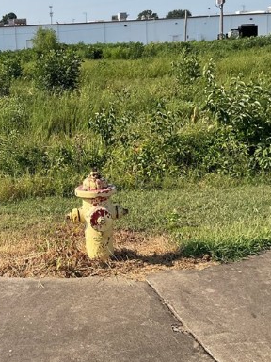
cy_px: 130
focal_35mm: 58
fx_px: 605
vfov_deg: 33.0
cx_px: 48
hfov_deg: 24.8
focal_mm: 3
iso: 16
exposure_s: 1/1984
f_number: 1.8
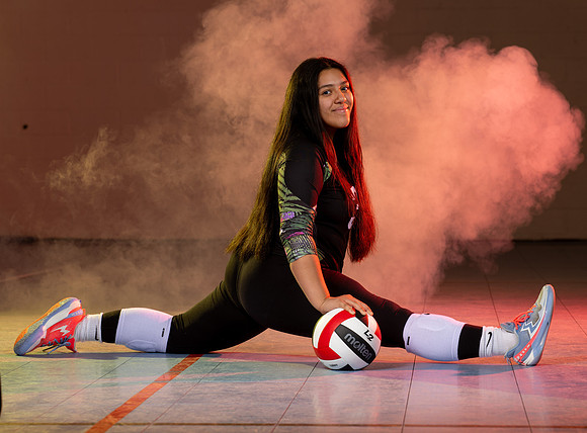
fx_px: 2144
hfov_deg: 15.6
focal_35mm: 127
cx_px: 346
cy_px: 206
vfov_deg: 11.5
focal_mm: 105
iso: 64
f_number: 5.6
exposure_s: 1/160
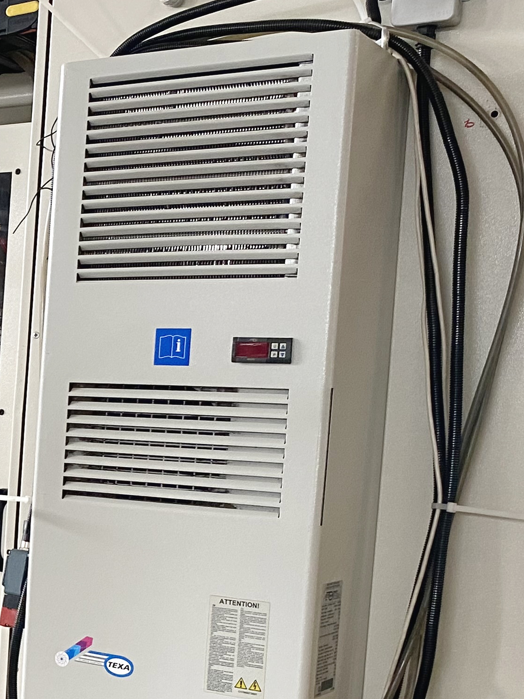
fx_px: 1413
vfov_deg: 27.4
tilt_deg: -4.4
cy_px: 514
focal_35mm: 70
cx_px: -231
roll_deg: -2.2
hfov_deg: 18.8
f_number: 1.8
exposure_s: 1/91
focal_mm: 4.25
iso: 125
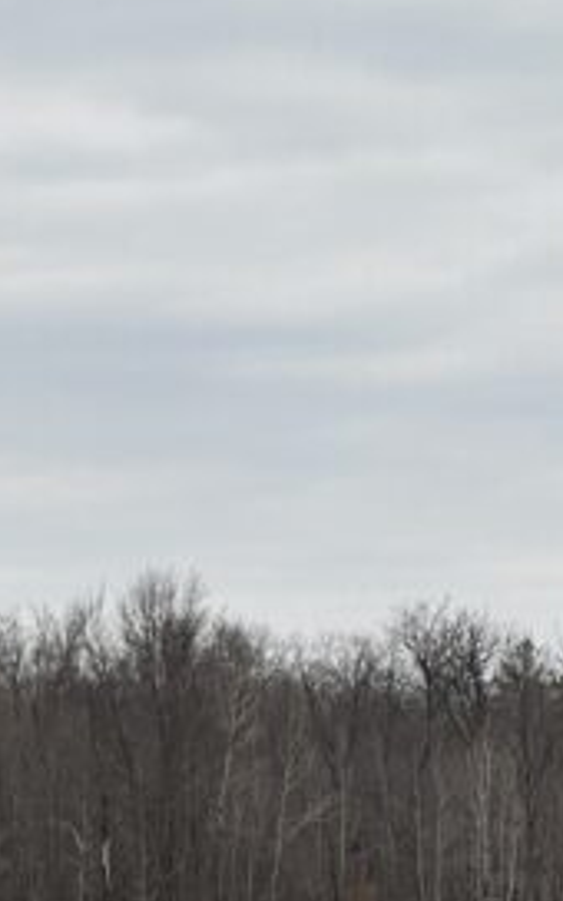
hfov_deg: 5.5
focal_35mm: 240
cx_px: 586
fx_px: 5892
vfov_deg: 8.7
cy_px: 689
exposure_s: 1/106
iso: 32
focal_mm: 9
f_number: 2.8
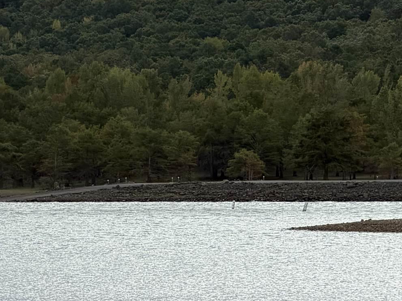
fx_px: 3600
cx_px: 117
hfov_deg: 6.4
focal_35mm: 310
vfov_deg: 4.8
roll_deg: +0.6
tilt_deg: +1.5
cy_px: 74
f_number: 2.8
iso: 50
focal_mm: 16.89
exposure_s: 1/535
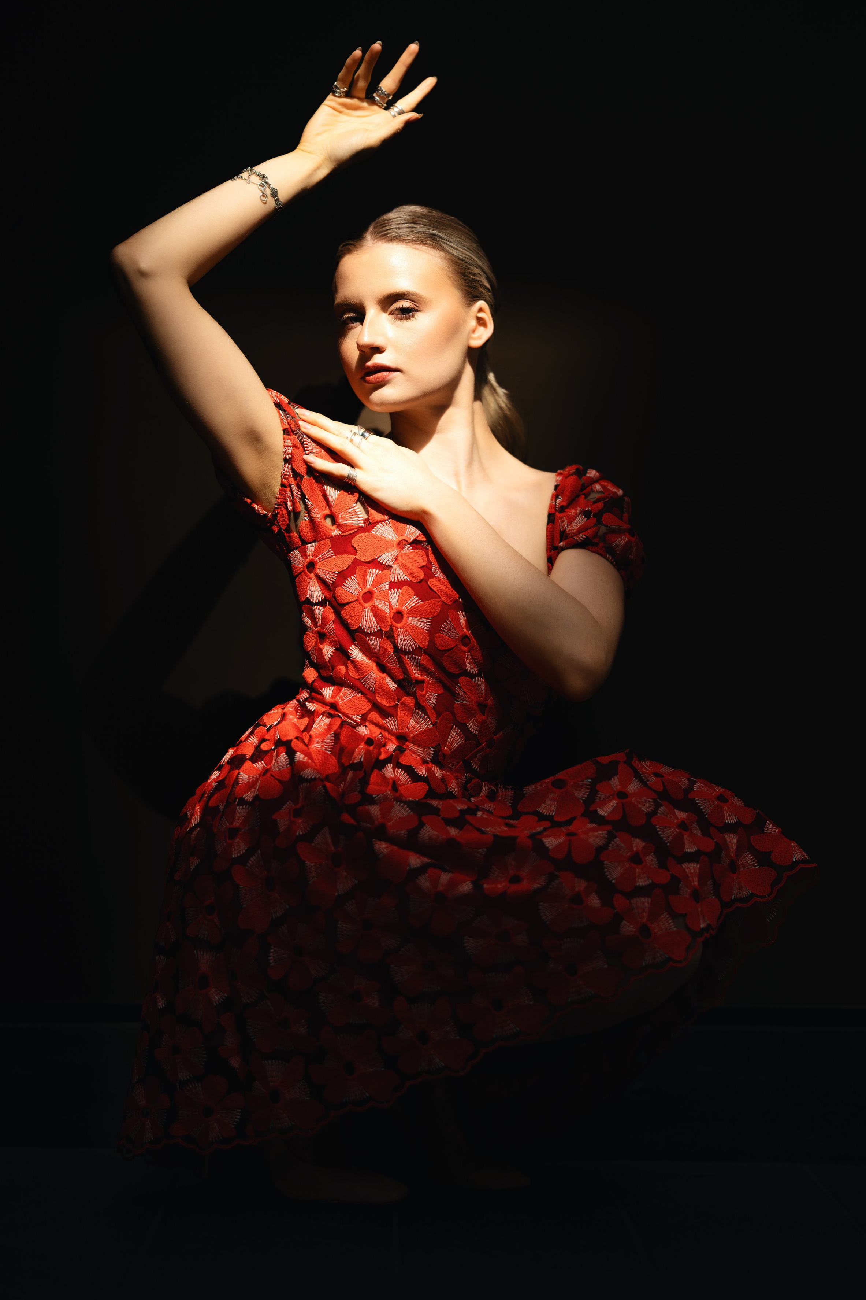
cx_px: 416
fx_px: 3320
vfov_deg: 22.1
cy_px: 610
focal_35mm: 92
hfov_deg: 14.9
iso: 100
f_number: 1.4
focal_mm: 85
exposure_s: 1/2000
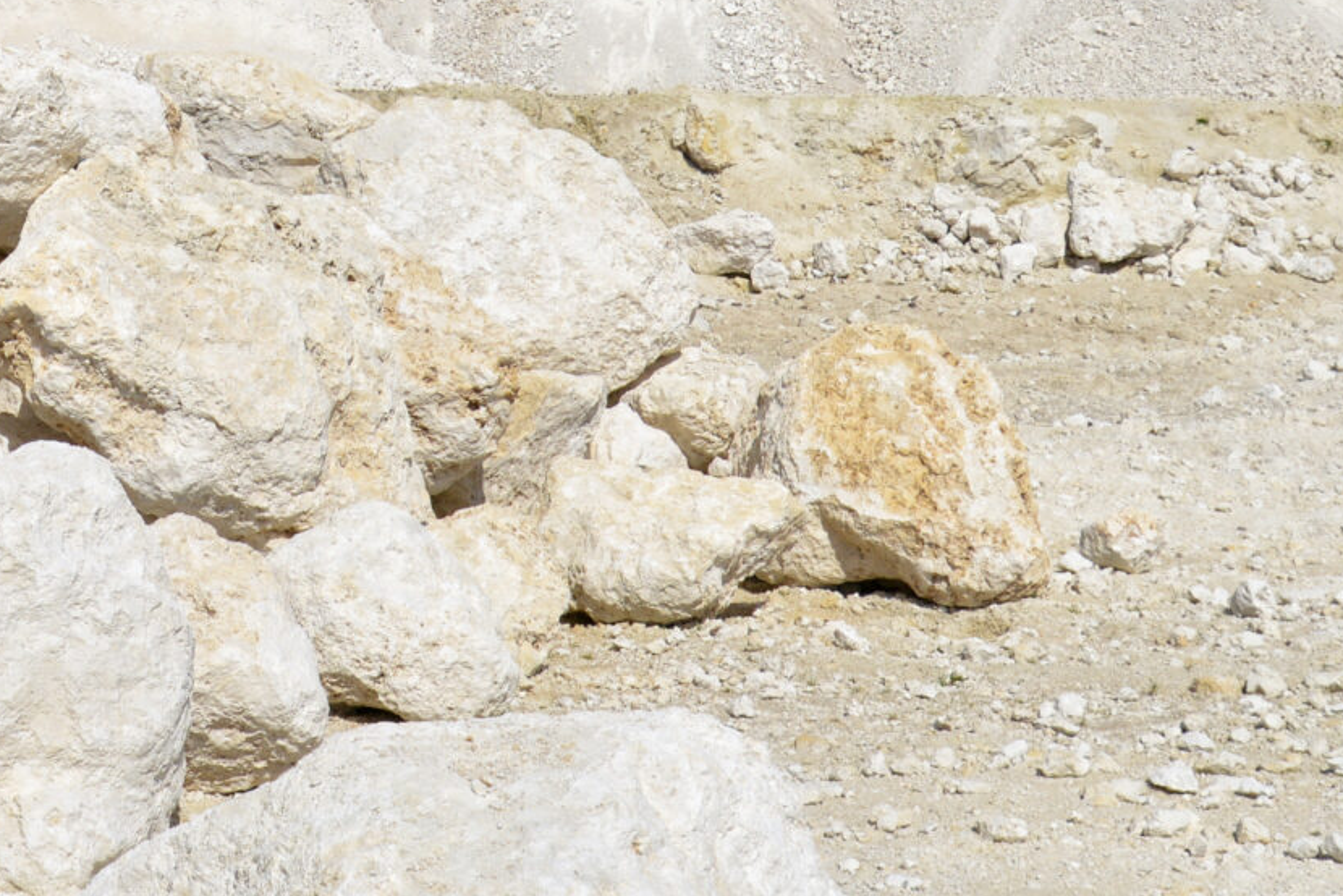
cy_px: 143
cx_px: 199
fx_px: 2761
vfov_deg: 18.2
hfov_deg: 26.6
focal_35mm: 74
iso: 100
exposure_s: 1/800
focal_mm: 24
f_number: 8
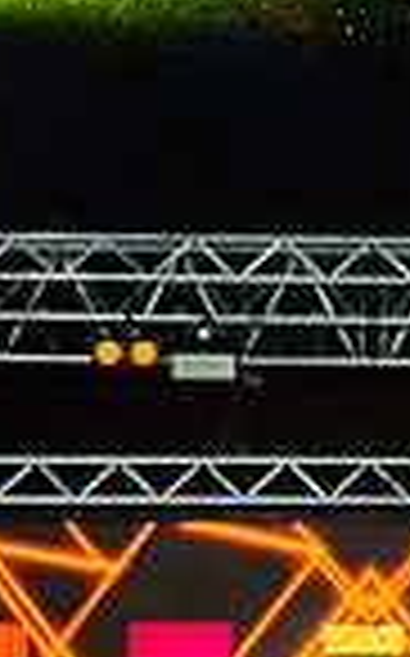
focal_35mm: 105
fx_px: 1881
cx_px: 410
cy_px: 656
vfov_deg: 19.3
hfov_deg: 12.3
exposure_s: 1/320
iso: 1000
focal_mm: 24
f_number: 2.8
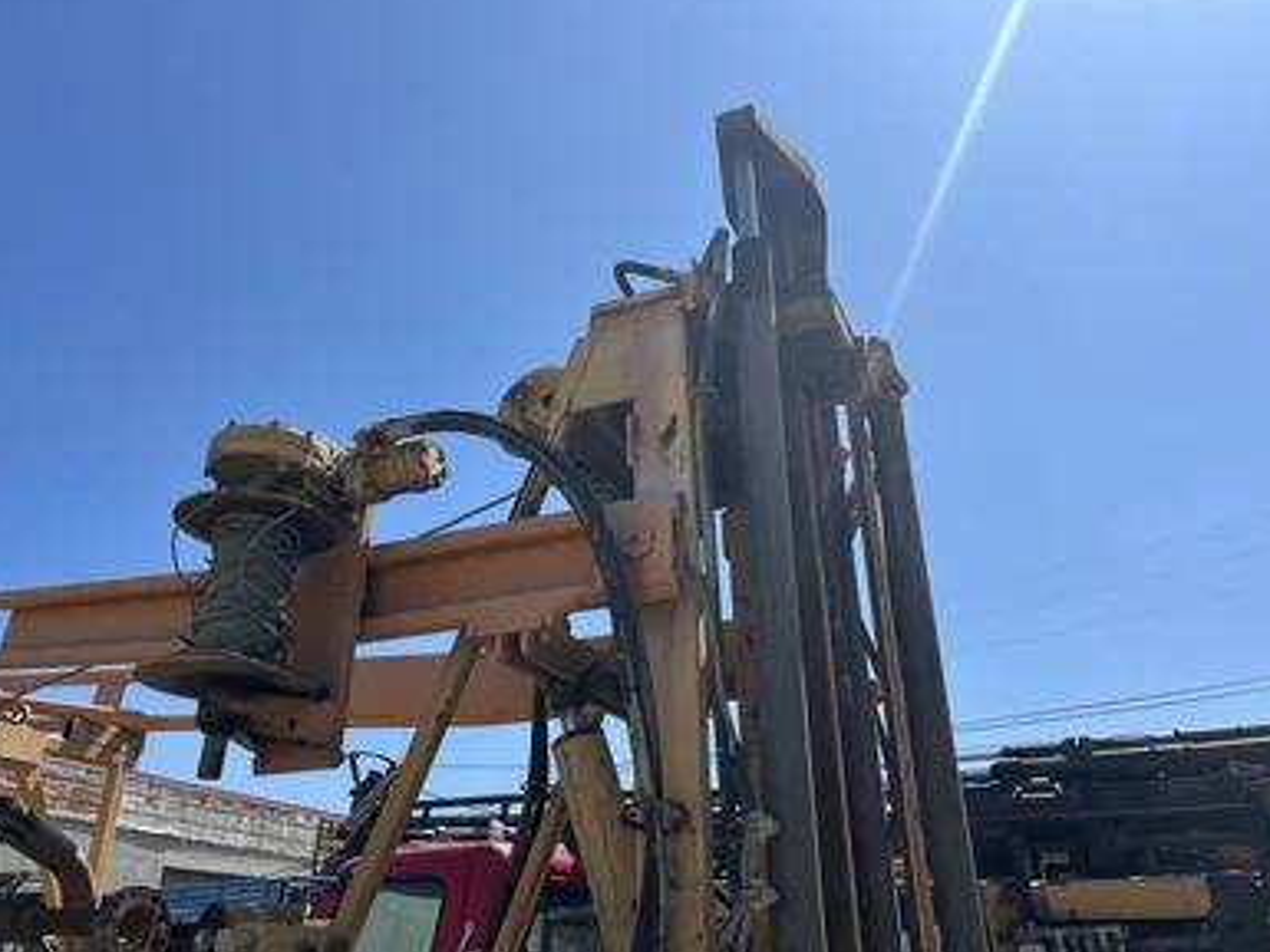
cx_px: 643
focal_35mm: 27
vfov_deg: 51.4
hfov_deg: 65.3
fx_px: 991
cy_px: 471
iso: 50
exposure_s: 1/4484
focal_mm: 5.1
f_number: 1.6
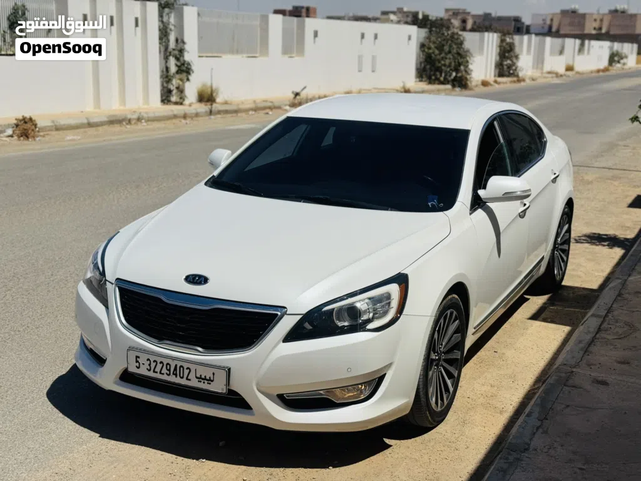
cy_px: 240
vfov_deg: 30.3
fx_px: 889
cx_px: 320
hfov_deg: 39.7
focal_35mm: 48
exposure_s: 1/15385
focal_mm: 6.76
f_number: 1.78
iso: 50
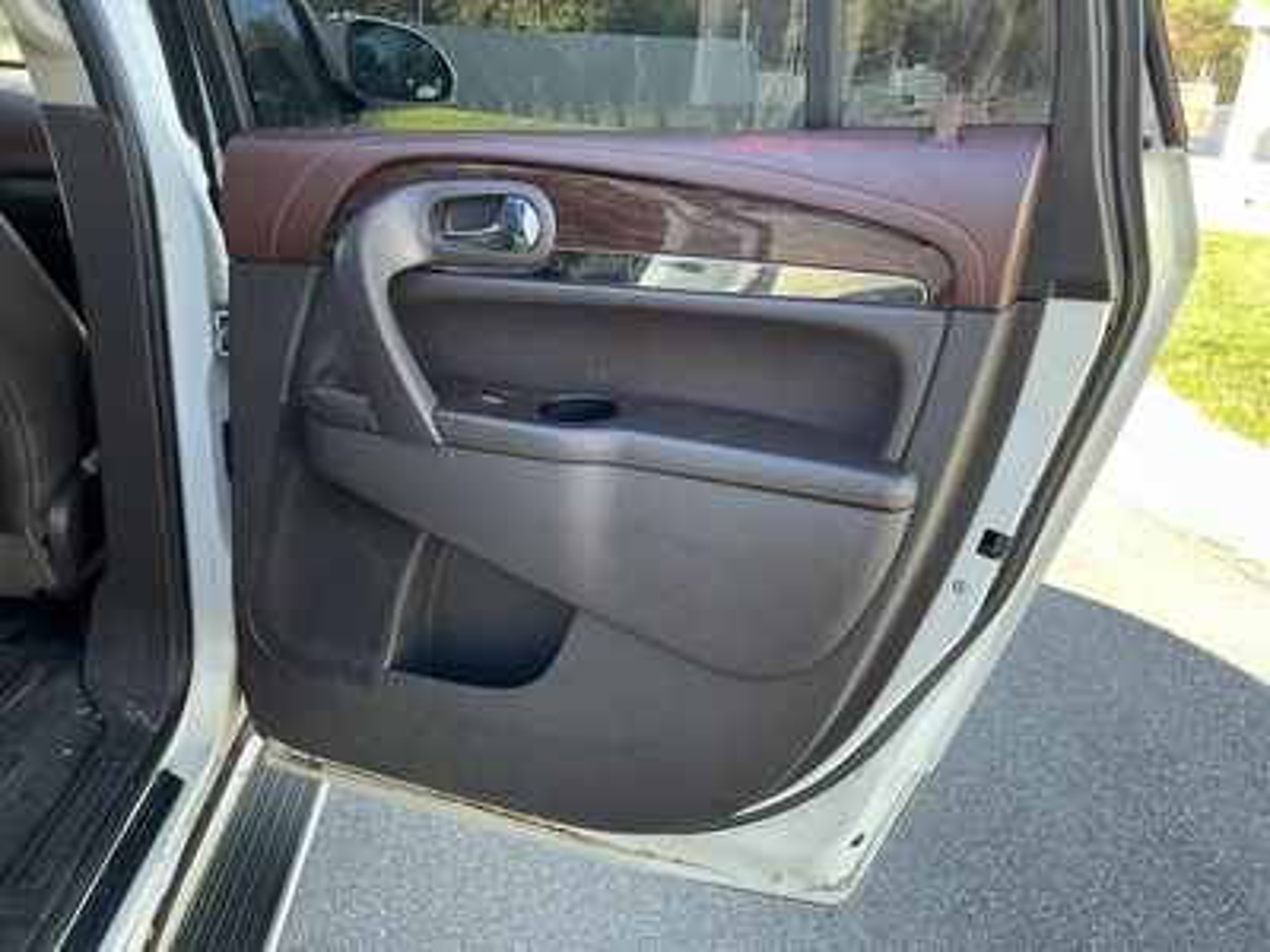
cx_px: 635
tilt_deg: -17.5
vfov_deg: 49.7
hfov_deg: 63.4
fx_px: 1027
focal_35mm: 28
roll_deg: -3.1
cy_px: 476
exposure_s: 1/122
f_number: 1.8
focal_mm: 3
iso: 50
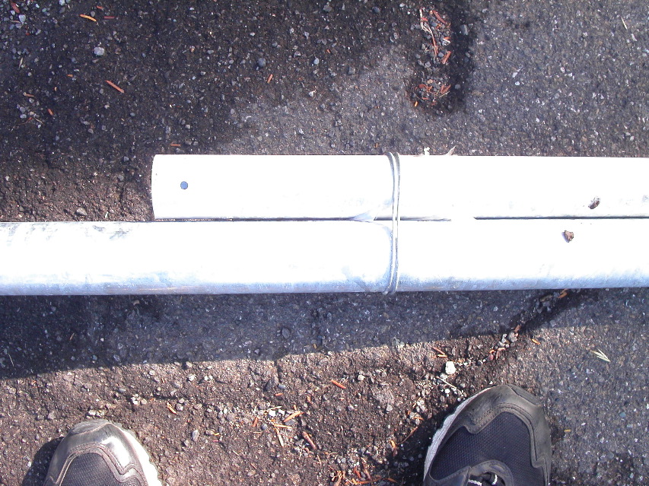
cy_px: 243
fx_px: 712
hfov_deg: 49.0
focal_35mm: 38
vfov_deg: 37.7
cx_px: 324
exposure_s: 1/60
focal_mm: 7.8
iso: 100
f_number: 4
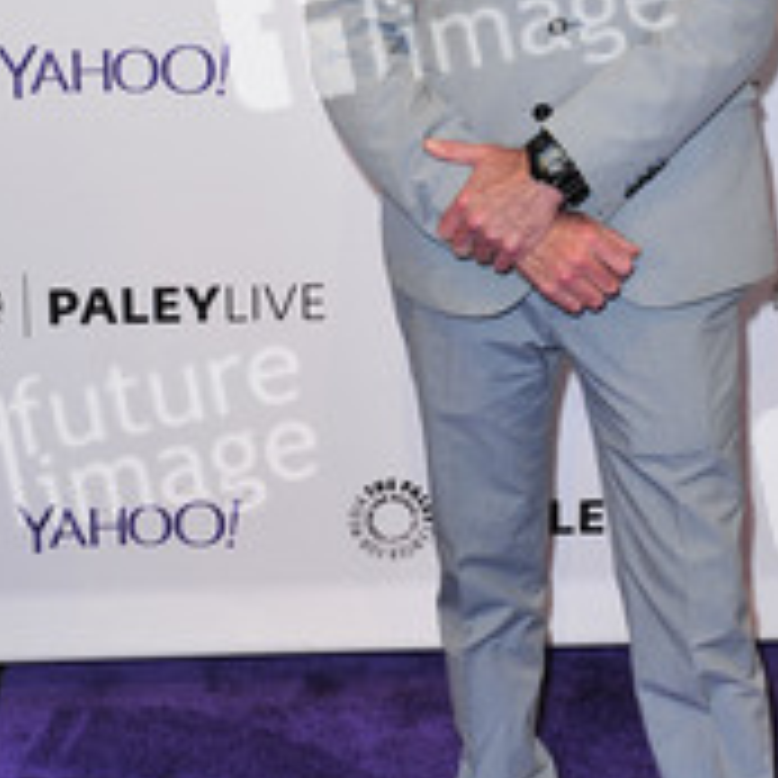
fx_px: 1602
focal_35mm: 63
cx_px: 578
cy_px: 229
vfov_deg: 27.1
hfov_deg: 27.0
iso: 400
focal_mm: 32
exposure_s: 1/320
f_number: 4
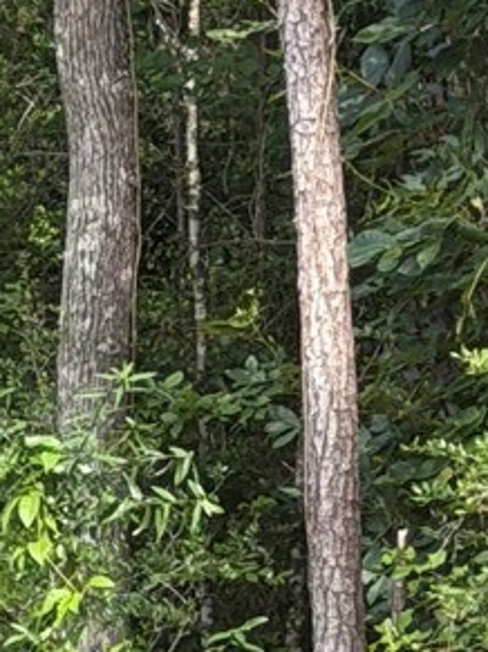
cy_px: 551
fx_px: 6358
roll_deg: -0.6
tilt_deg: +4.2
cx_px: 51
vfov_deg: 5.9
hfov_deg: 4.4
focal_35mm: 338
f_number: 1.78
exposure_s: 1/928
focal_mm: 6.76
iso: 80
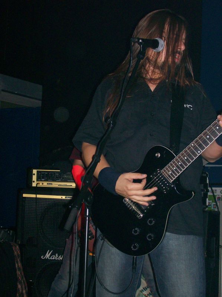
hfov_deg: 21.0
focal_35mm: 70
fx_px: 600
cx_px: 111
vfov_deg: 27.8
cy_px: 148
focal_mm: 11.6
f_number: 3.8
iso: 140
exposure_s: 1/95.5
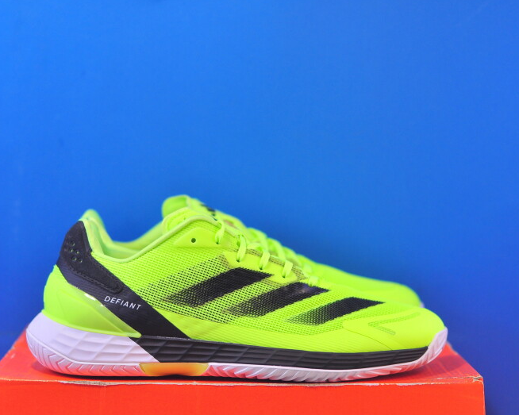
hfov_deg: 22.2
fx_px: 1321
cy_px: 208
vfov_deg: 17.9
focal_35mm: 86
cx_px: 234
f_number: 2.5
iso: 250
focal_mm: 50
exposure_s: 1/320
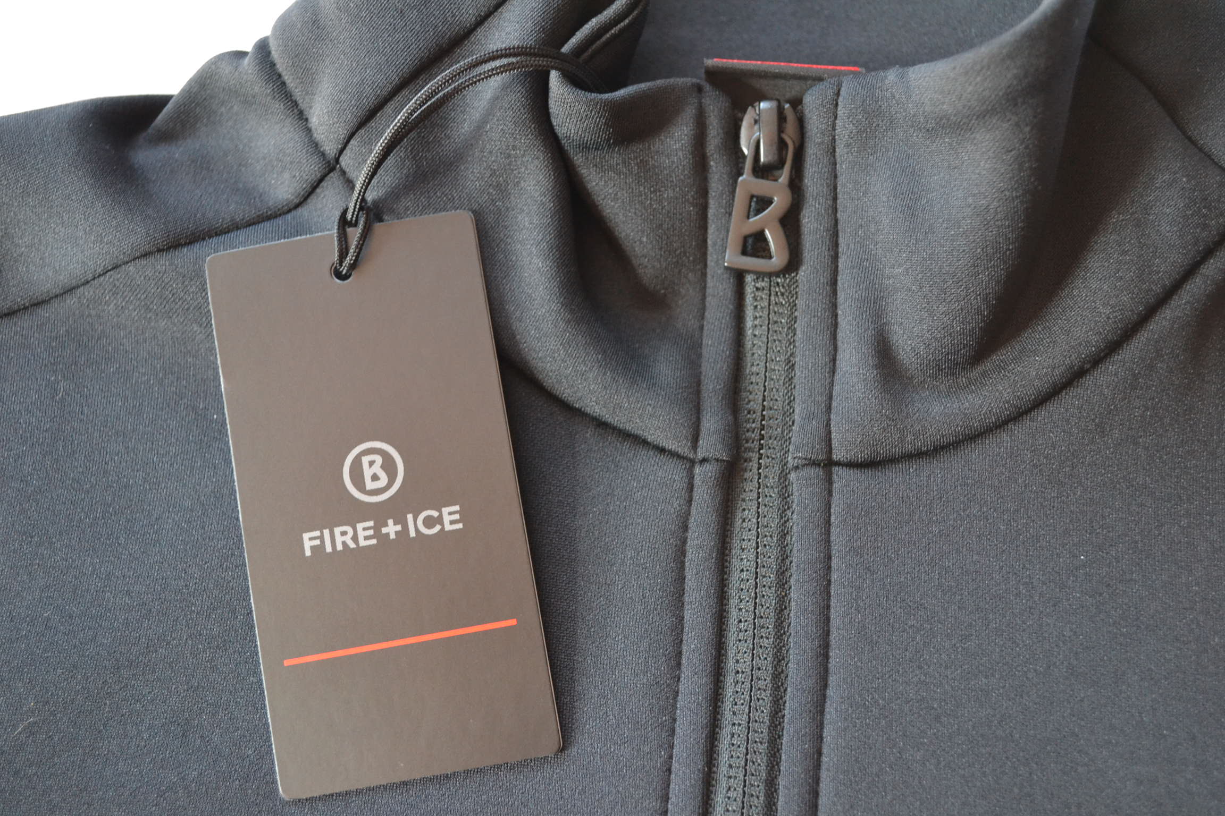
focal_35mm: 42
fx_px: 1429
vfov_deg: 31.9
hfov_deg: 46.4
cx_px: 612
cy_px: 408
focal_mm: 28
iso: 1600
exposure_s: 1/60
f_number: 4.5
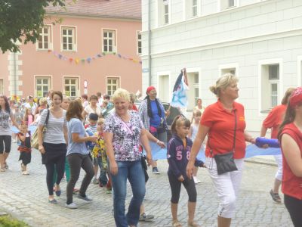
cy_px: 114
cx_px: 151
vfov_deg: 21.3
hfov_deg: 28.2
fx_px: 602
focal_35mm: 69
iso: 100
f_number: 4.5
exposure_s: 1/160
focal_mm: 12.3
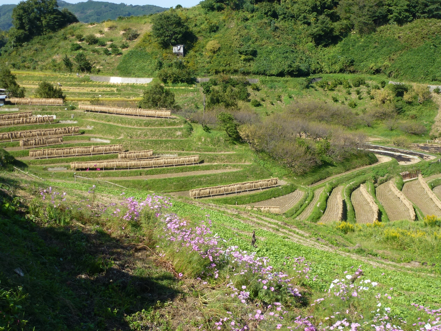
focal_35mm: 41
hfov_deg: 45.8
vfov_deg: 35.1
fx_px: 522
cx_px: 220
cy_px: 166
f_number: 3.9
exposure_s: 1/500
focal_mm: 7.4
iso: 100
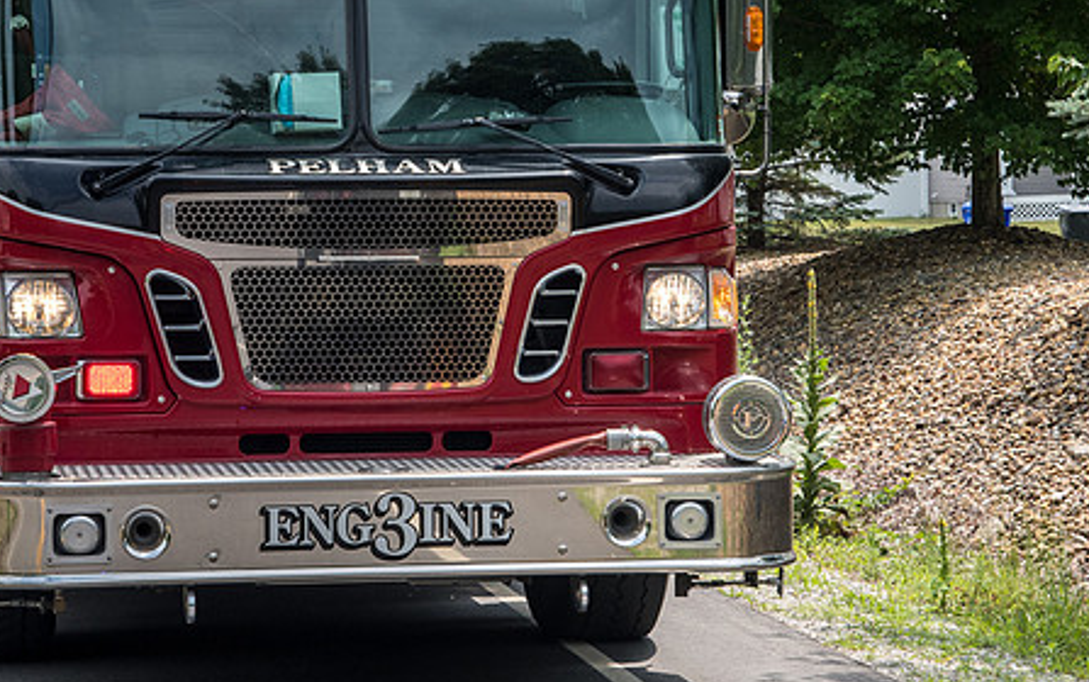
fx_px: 3356
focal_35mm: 113
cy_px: 239
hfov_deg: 18.4
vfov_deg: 11.6
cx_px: 453
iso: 250
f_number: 7.1
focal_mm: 46
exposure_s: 1/640
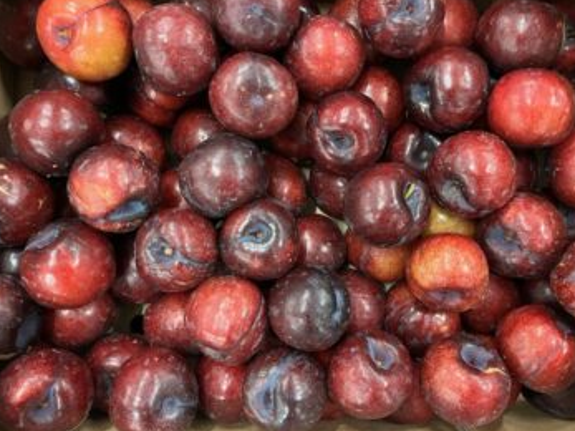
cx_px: 305
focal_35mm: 30
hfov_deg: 59.9
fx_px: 498
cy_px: 207
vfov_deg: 46.8
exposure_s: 1/25
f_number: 1.6
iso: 500
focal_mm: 5.1
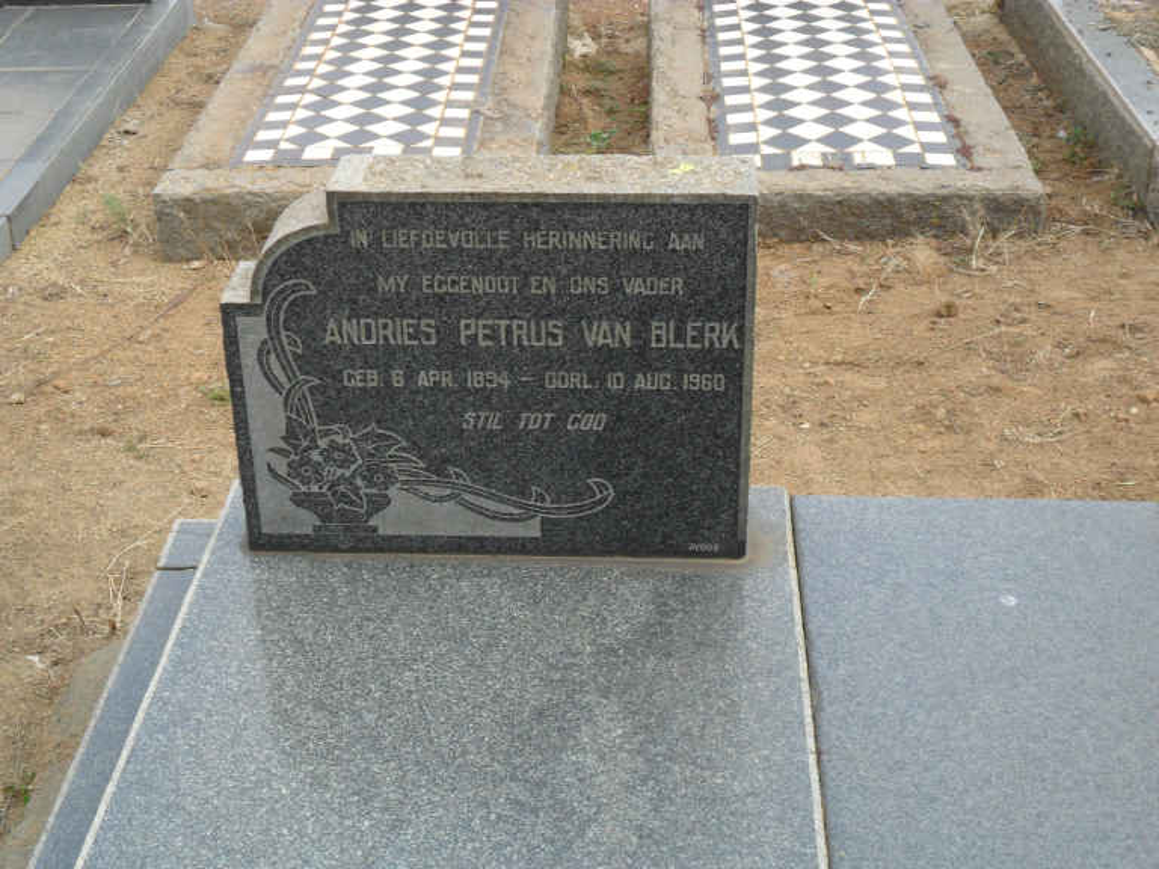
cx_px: 580
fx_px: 1741
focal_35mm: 52
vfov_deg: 28.0
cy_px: 434
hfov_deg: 36.8
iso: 100
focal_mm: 9.3
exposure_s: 1/180
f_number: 5
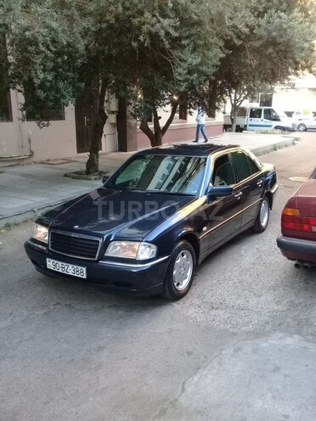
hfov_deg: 45.4
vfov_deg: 58.4
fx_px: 377
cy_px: 210
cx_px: 158
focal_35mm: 31
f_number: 2.2
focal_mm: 3.3
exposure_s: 1/33
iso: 160
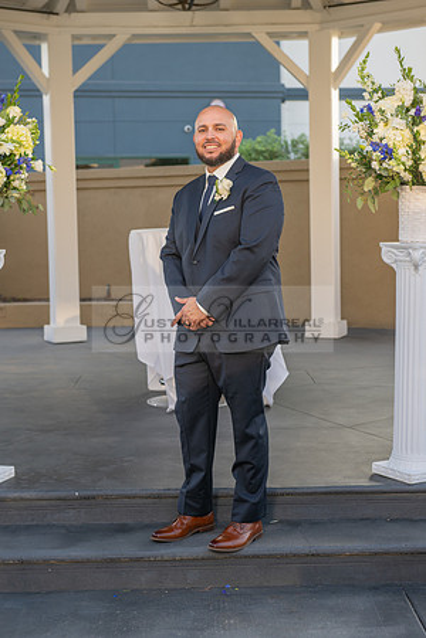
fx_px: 1242
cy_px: 319
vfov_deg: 28.8
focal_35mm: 70
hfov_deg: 19.5
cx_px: 213
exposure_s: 1/160
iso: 200
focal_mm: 70
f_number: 5
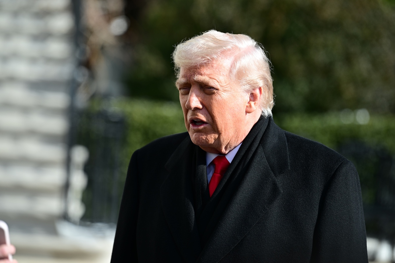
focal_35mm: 200
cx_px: 198
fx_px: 2194
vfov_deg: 6.9
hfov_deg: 10.3
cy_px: 132
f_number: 4
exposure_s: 1/500
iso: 72
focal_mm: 200
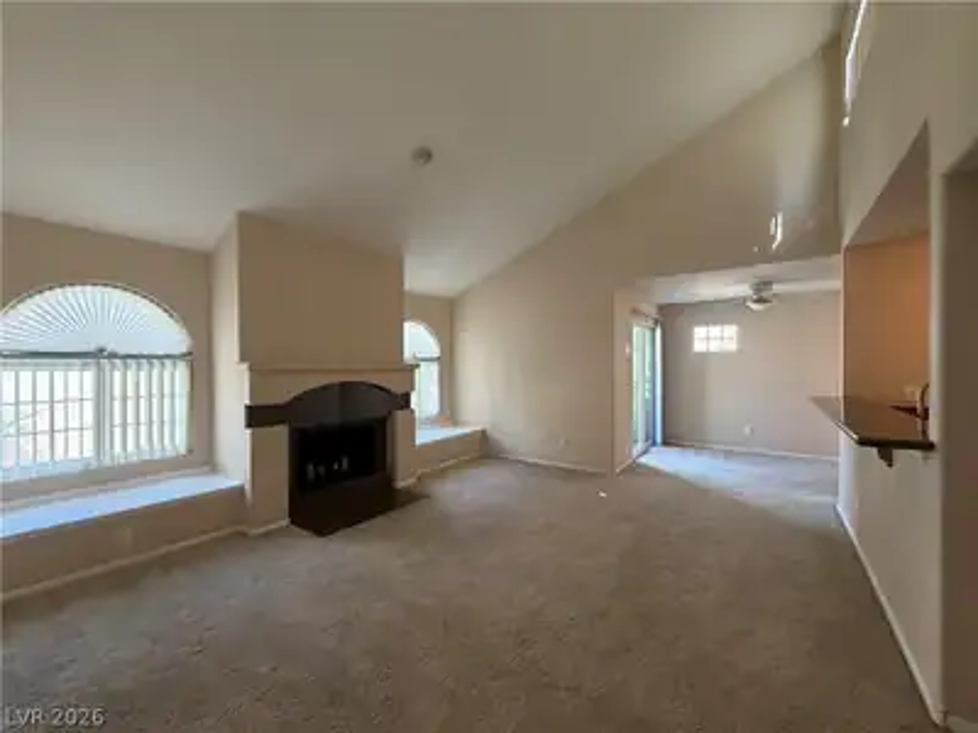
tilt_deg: -0.4
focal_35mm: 14
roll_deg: -0.2
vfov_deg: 85.7
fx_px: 396
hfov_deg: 102.1
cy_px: 366
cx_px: 489
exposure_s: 1/60
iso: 160
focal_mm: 2.22
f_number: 2.2
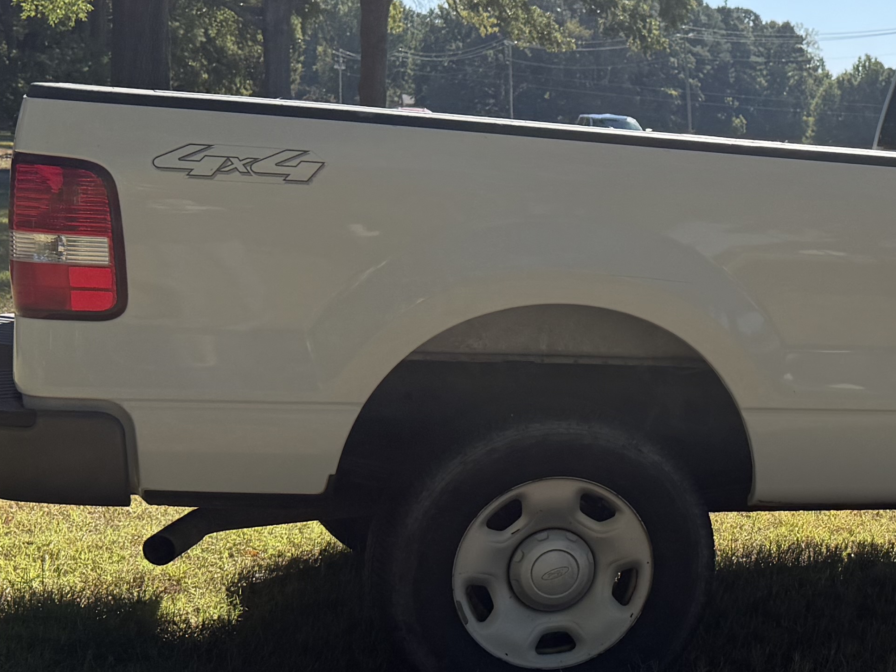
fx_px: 1838
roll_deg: -3.3
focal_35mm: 71
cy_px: 422
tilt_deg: -9.0
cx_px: 1029
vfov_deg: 20.7
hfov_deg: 25.1
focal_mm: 6.76
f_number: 1.78
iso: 80
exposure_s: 1/3759
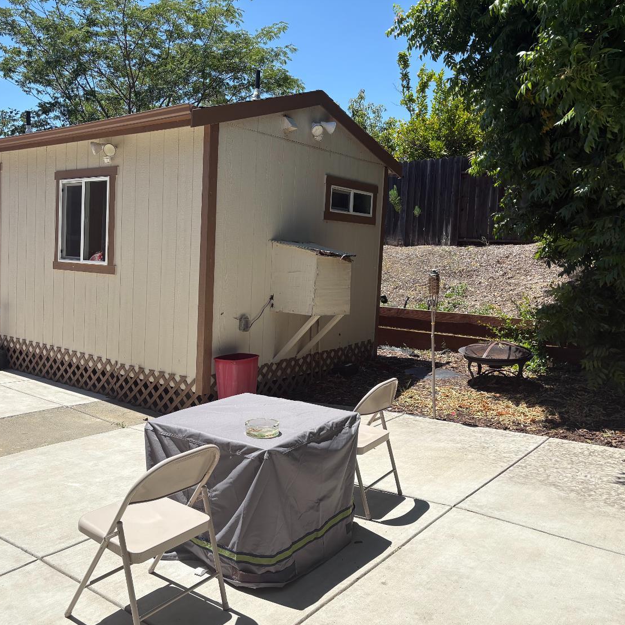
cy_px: 314
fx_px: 633
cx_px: 269
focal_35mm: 31
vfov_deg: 52.5
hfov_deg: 52.4
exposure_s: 1/3623
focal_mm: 5.96
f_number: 1.6
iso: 50
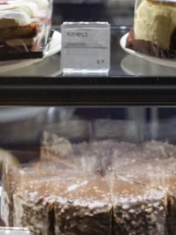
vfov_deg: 10.9
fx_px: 1235
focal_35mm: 182
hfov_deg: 8.1
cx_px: 206
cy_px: 138
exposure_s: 1/160
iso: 2500
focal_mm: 58
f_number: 5.6
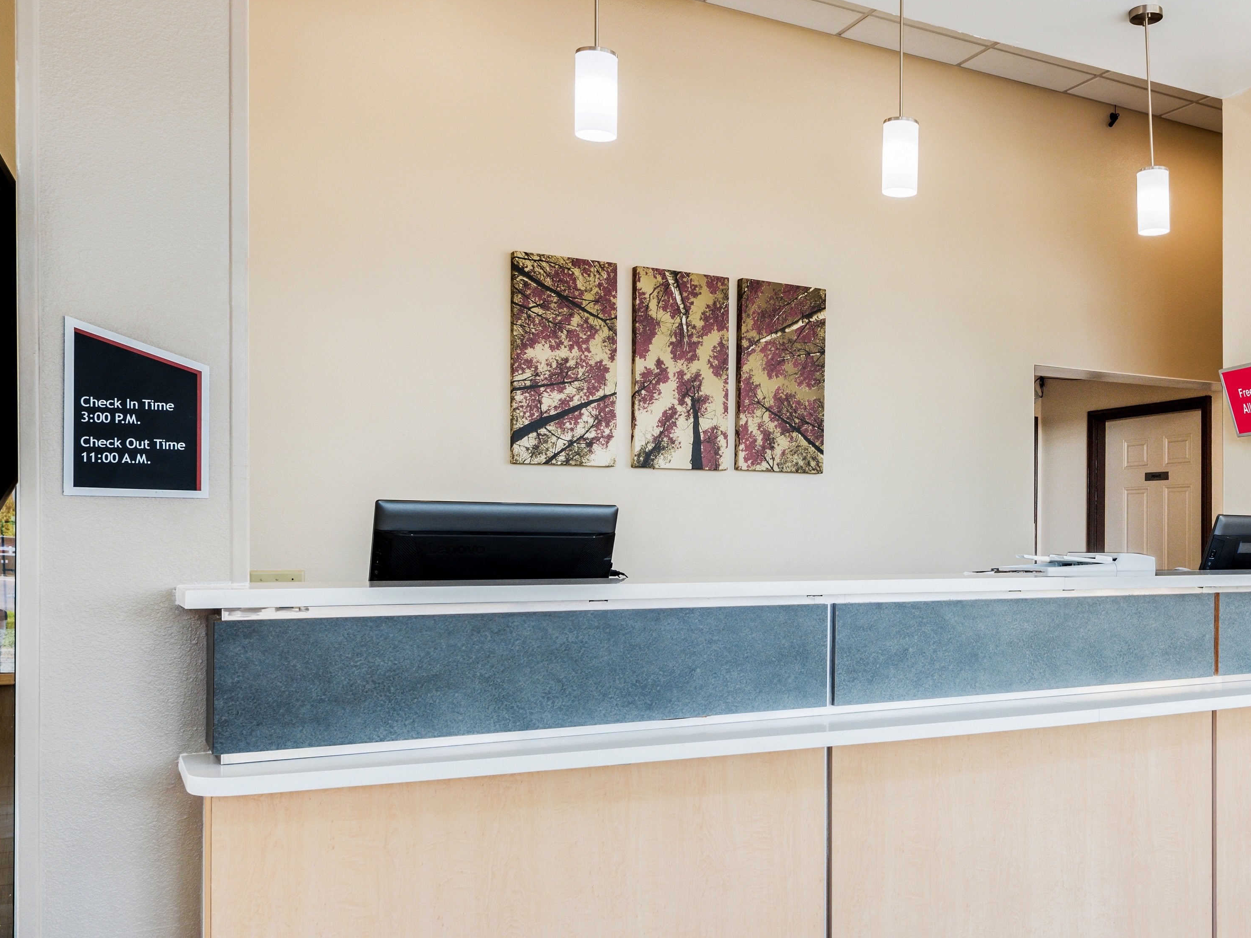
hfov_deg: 50.9
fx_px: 1265
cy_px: 533
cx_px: 906
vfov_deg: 40.6
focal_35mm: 35
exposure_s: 1/15
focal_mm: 24
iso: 400
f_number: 8
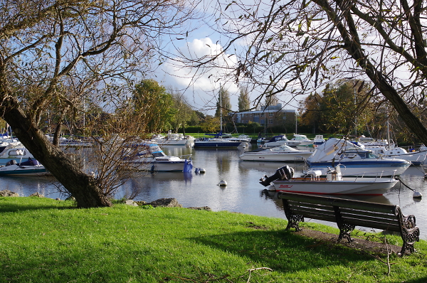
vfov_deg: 34.1
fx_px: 462
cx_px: 214
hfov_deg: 49.6
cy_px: 142
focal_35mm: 39
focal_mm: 26
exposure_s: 1/125
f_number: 11
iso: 200
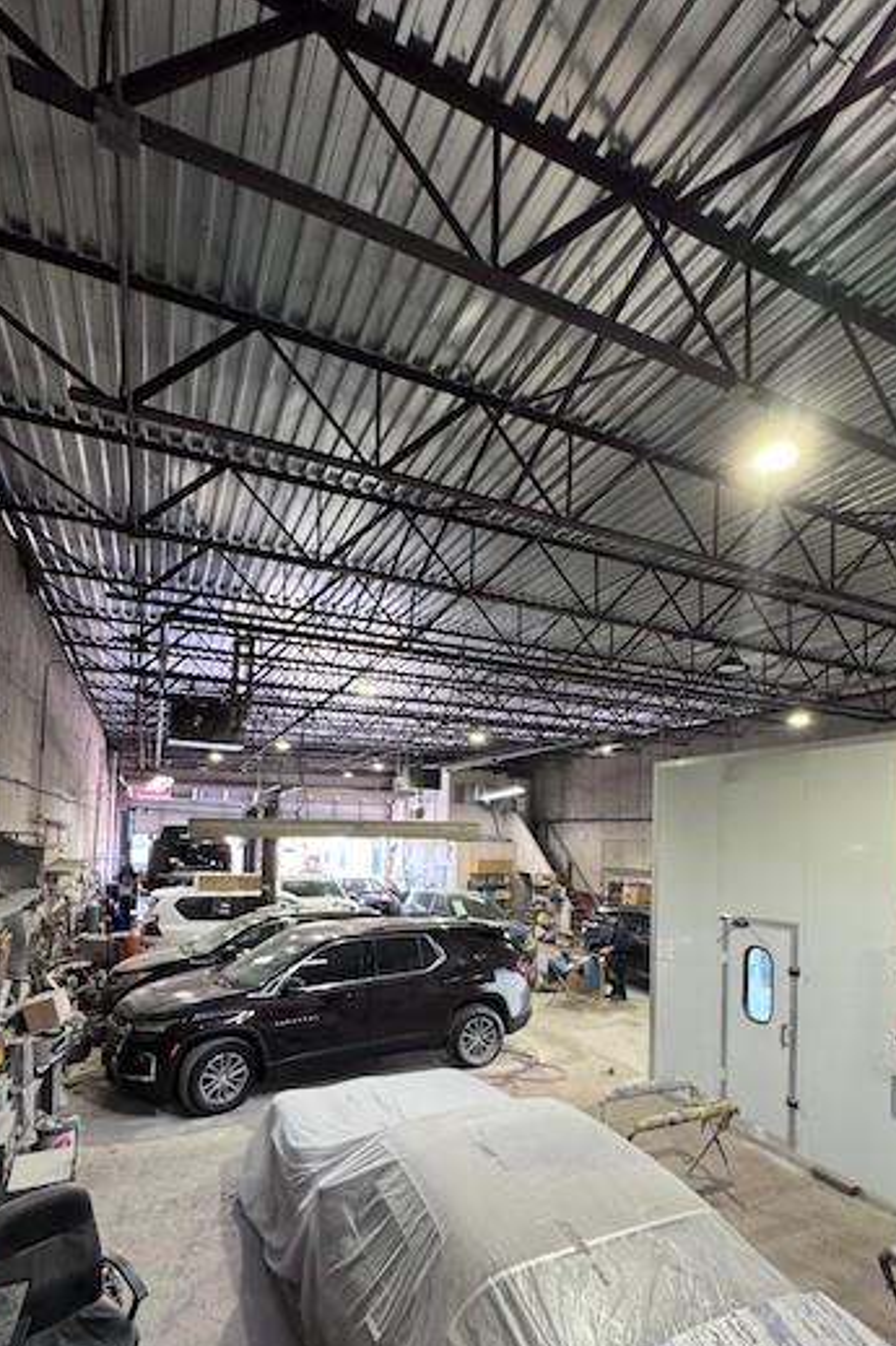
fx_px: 672
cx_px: 467
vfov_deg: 88.6
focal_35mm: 18
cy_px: 821
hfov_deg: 67.3
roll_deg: -3.1
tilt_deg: +2.8
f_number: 2.2
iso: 250
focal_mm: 2.22
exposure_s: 1/60
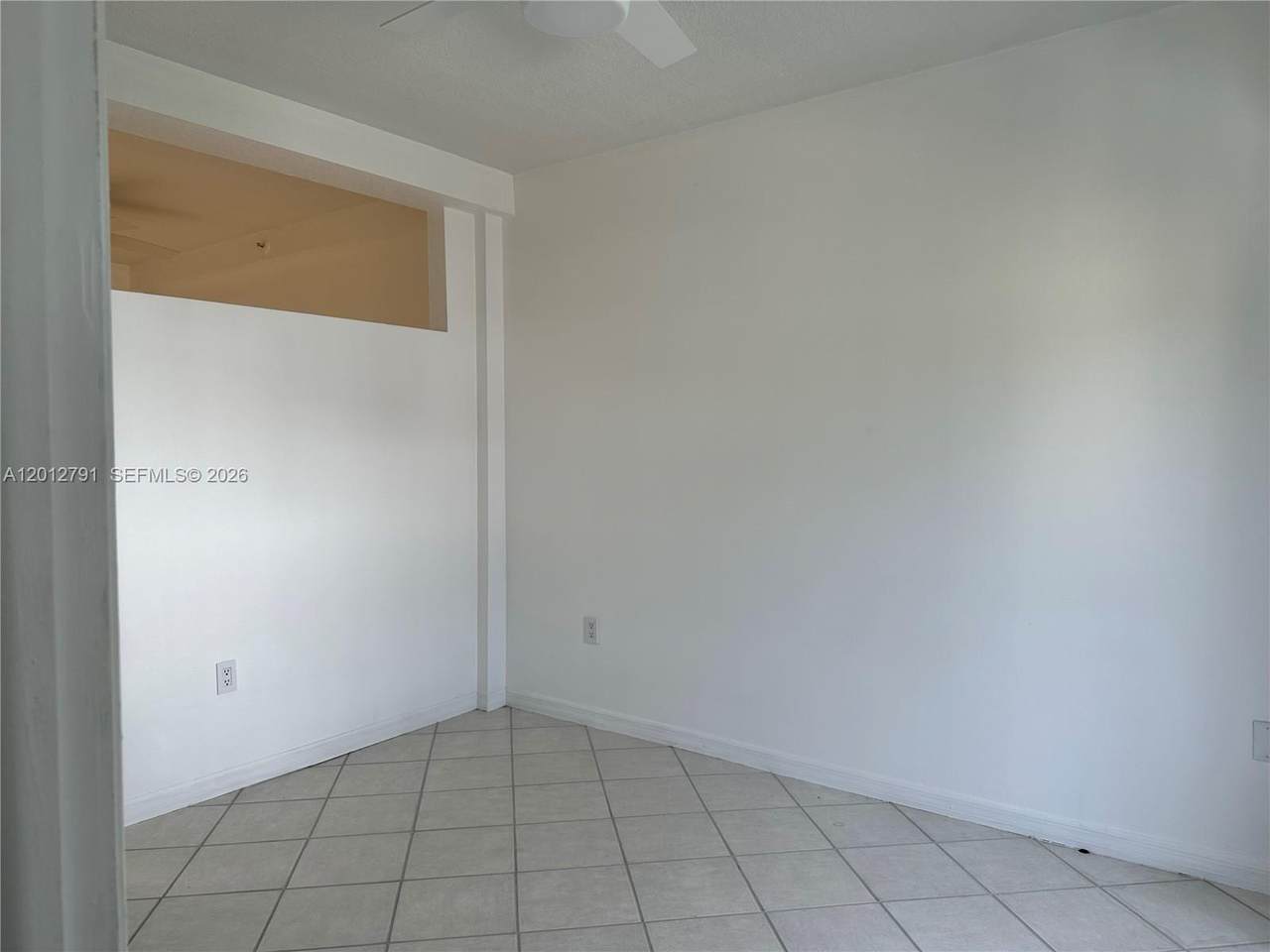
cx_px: 635
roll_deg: +0.2
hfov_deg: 71.6
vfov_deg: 56.8
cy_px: 476
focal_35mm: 24
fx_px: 881
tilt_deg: -1.4
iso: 80
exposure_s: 1/120
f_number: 1.78
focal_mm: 6.86
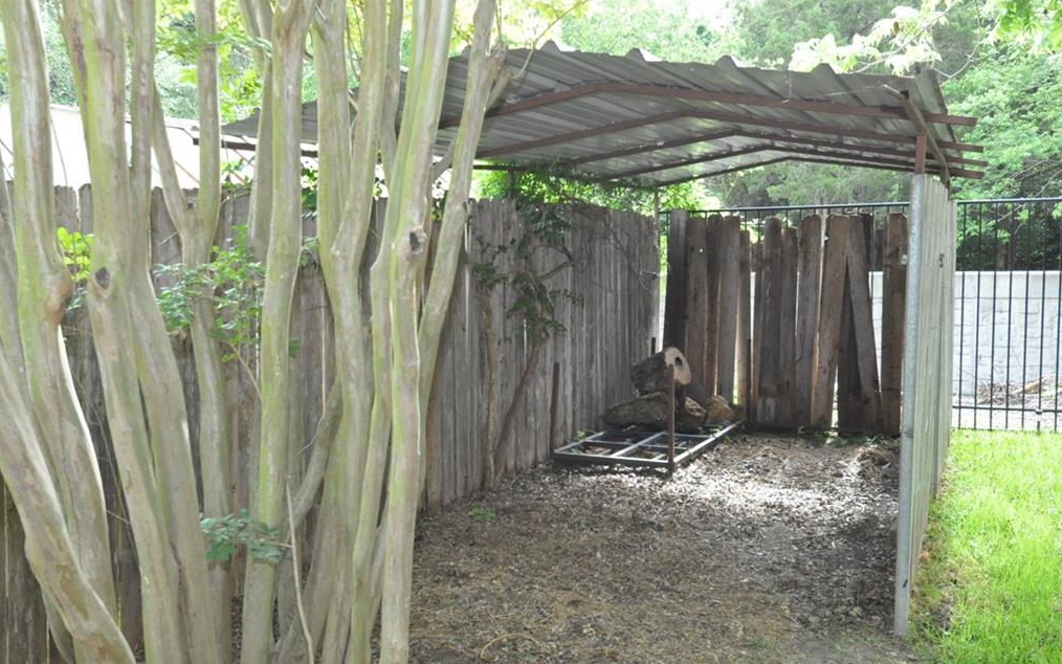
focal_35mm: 37
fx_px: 1071
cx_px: 530
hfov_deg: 52.7
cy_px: 350
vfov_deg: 34.4
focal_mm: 24
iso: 2000
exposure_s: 1/200
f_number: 9
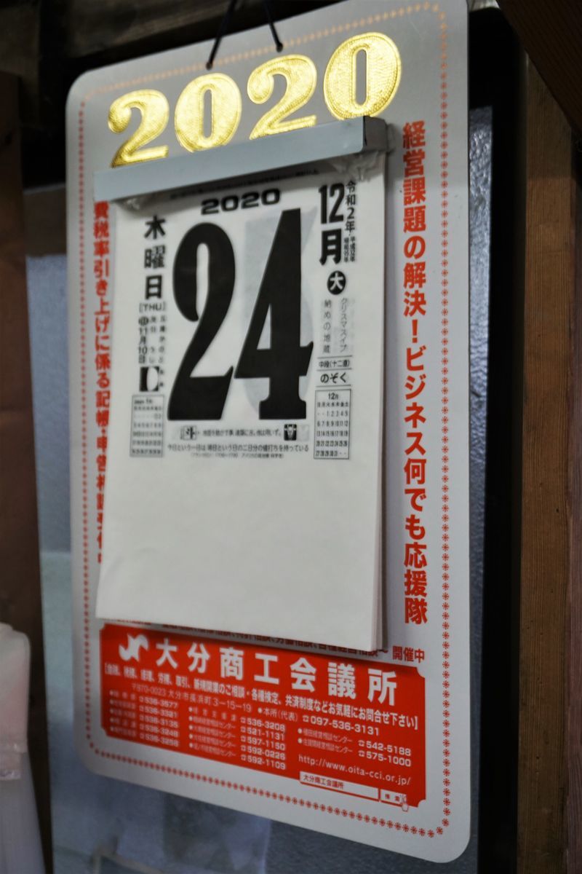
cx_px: 291
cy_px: 437
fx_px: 1164
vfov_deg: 41.1
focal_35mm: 48
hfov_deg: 28.1
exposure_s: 1/160
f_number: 5
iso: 640
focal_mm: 32
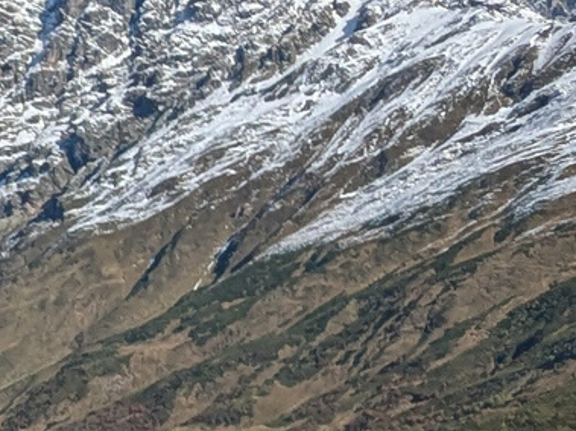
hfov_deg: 16.2
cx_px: -362
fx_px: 1797
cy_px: 464
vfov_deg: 13.4
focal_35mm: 108
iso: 46
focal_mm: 2.35
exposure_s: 1/3717
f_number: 2.2
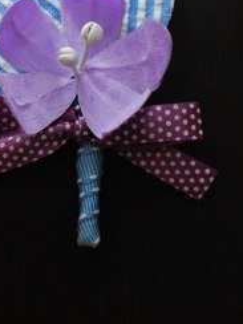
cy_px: 72
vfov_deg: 20.9
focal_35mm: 93
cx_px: 76
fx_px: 869
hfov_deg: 15.9
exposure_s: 1/100
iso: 200
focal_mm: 35
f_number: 4
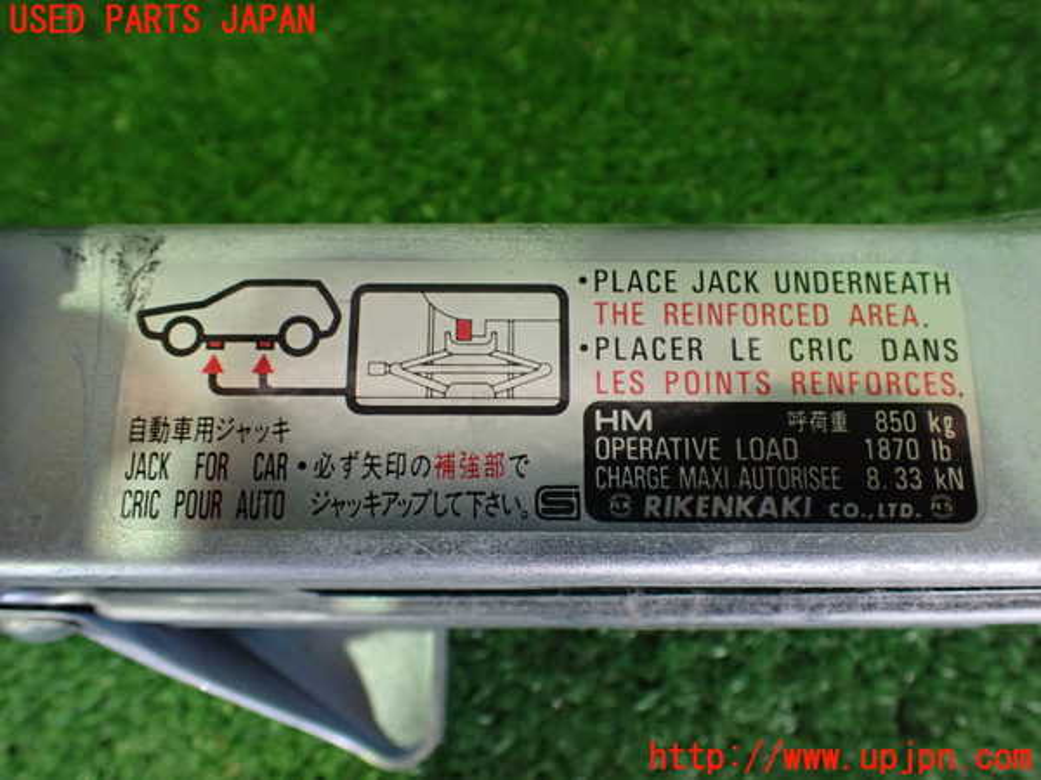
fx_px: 902
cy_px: 390
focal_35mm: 30
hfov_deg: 60.0
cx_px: 520
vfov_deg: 46.8
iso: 800
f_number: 2.3
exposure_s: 1/50
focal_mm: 5.4
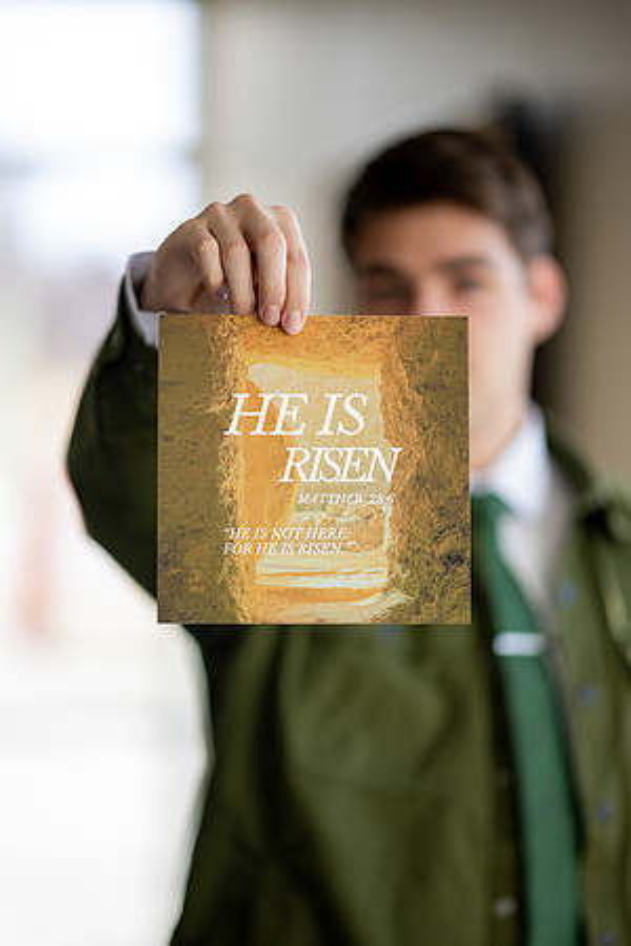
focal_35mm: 105
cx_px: 316
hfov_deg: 13.0
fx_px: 2760
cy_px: 473
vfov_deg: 19.5
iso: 100
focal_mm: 105
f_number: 1.4
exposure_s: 1/800
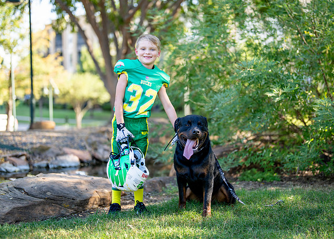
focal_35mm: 60
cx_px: 180
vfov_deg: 23.7
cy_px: 115
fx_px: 568
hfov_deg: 32.8
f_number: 1.2
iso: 100
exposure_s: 1/800
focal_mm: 50
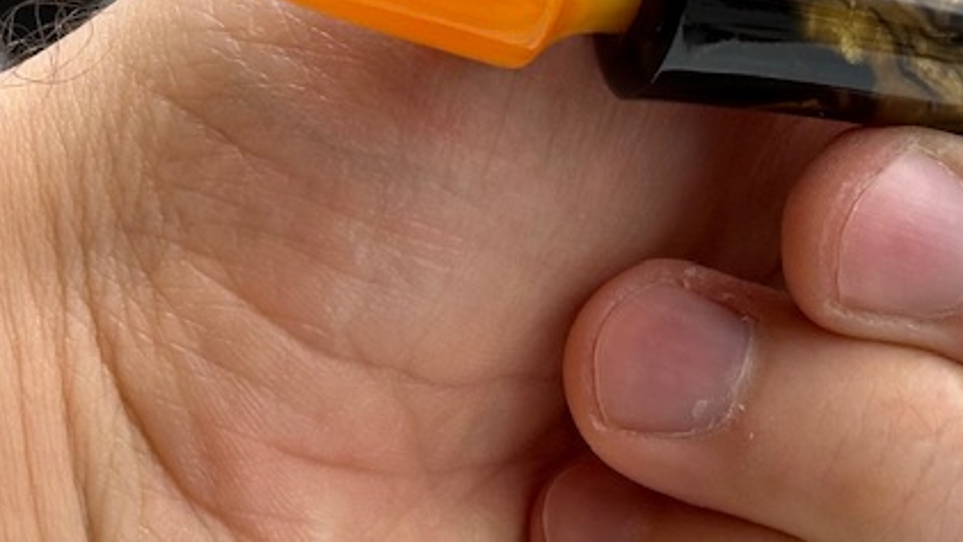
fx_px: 4061
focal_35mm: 159
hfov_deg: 13.4
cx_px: 846
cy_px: -25
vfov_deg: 7.6
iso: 64
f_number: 1.78
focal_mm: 6.86
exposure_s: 1/1157
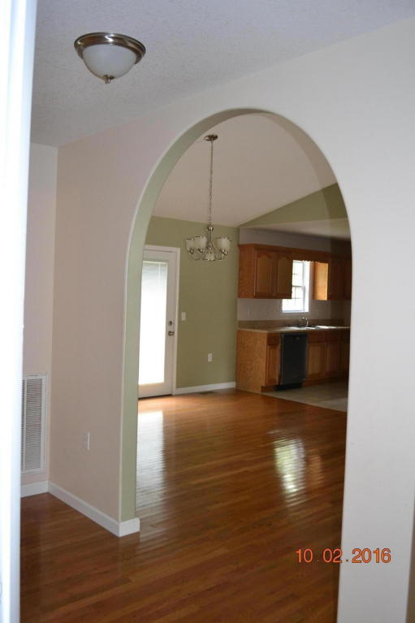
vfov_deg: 57.2
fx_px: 571
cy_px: 312
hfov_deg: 40.0
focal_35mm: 33
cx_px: 208
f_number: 3.8
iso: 1100
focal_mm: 22
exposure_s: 1/60
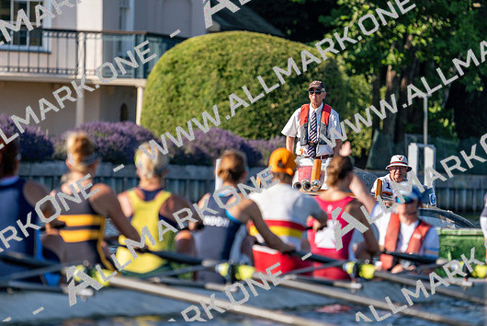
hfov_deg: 4.3
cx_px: 253
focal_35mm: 474
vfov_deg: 2.9
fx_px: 6415
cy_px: 163
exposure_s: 1/1600
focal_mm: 433
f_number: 6.3
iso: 320
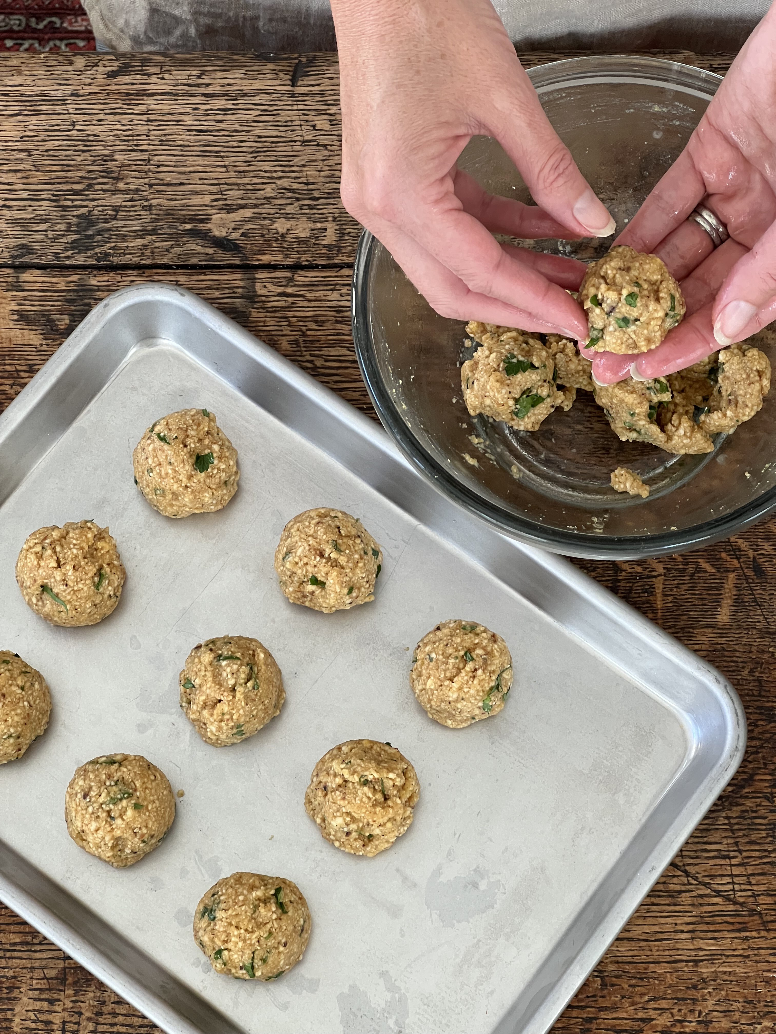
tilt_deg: -72.2
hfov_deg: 19.1
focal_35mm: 77
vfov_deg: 25.3
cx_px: 388
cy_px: 517
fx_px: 2302
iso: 200
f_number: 2.8
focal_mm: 9
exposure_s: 1/82
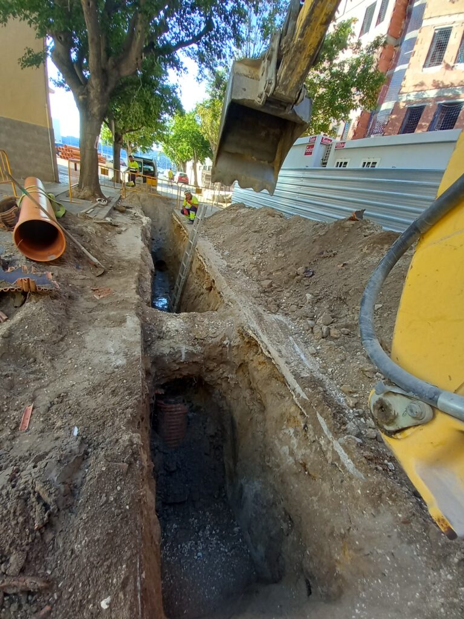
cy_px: 310
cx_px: 232
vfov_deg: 106.2
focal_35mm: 13
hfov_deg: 89.9
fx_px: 232
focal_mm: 1.13
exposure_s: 1/100
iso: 64
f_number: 2.2
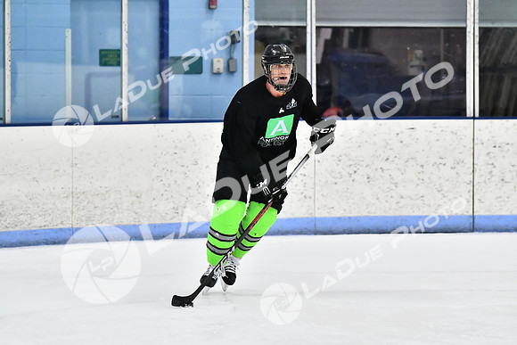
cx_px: 258
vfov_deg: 7.0
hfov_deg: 10.5
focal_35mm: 195
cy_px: 172
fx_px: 2801
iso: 6400
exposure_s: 1/1250
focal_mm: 130
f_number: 2.8
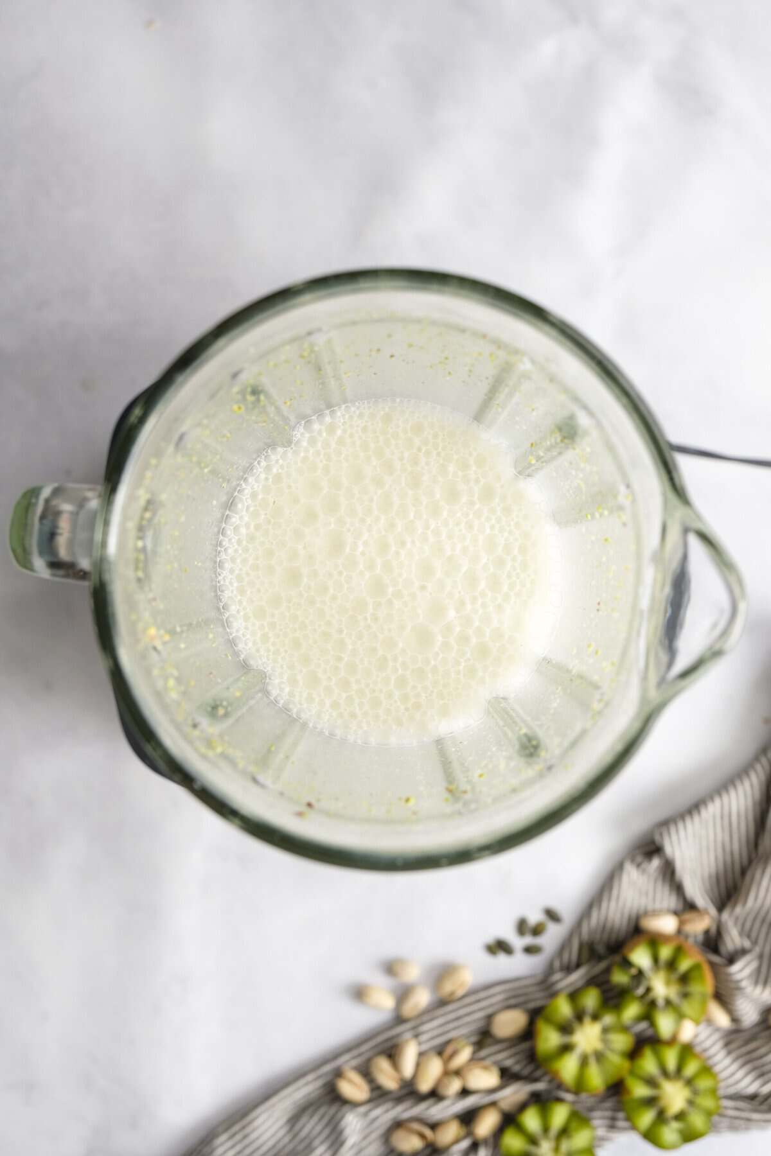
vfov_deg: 58.7
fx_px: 1028
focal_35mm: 32
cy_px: 578
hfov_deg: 41.1
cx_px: 386
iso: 500
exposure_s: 1/50
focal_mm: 21.3
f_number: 4
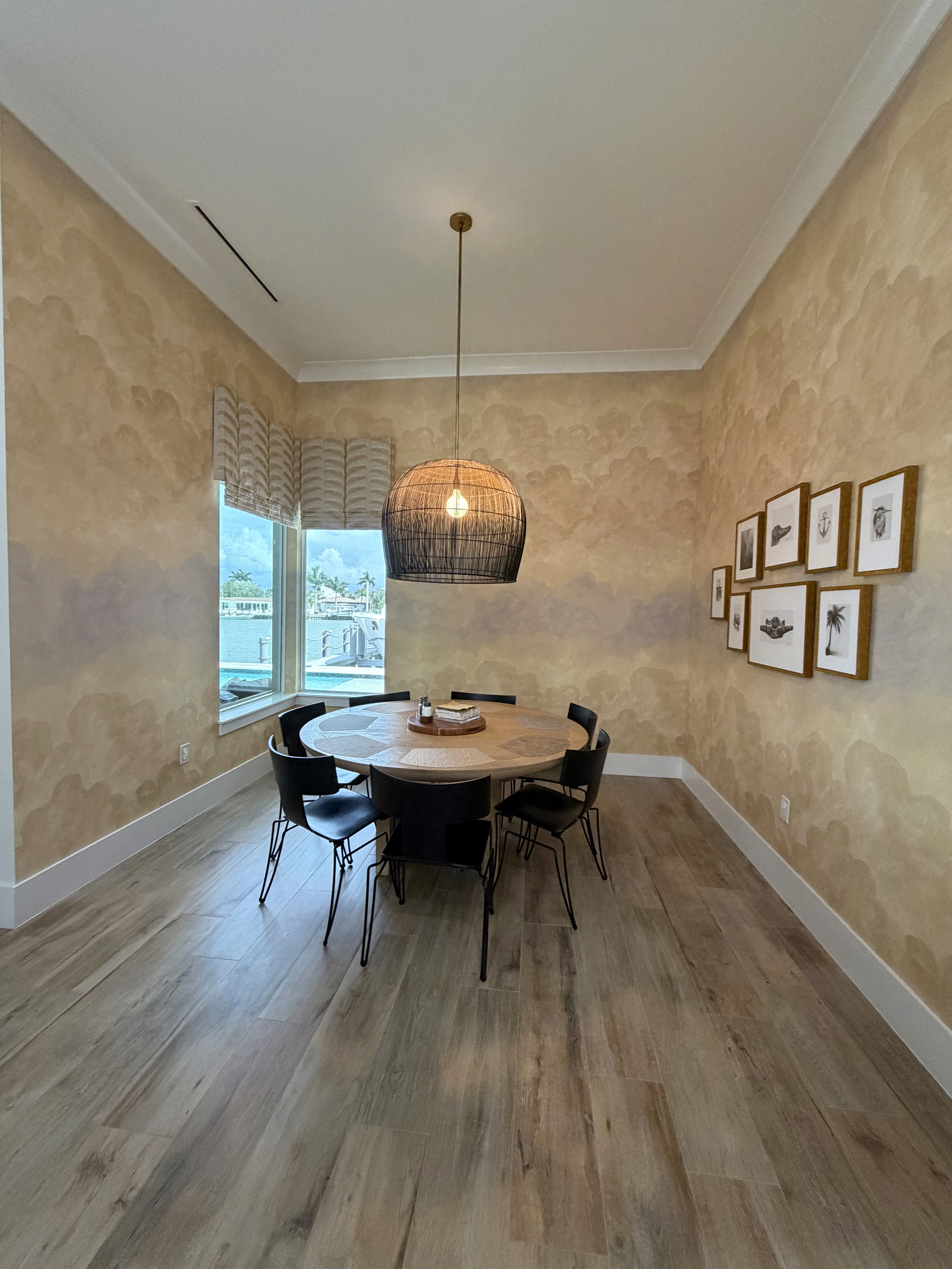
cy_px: 634
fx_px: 513
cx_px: 476
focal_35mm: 14
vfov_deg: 102.1
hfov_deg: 85.7
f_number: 2.2
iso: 400
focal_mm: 2.22
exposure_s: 1/60
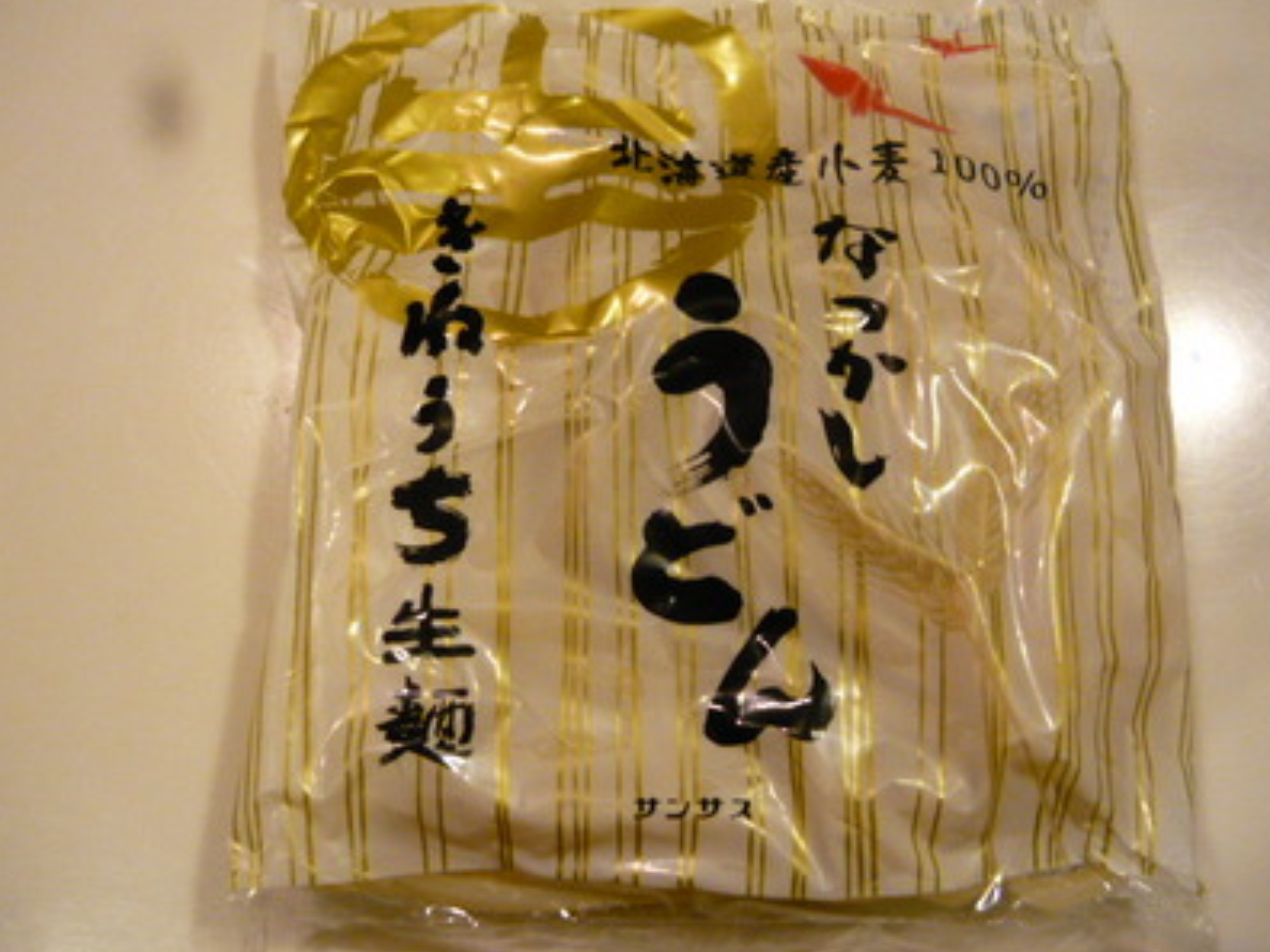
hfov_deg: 52.6
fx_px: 1284
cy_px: 457
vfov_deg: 40.7
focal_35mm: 35
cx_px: 657
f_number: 2.8
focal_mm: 5.5
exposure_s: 1/13
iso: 400
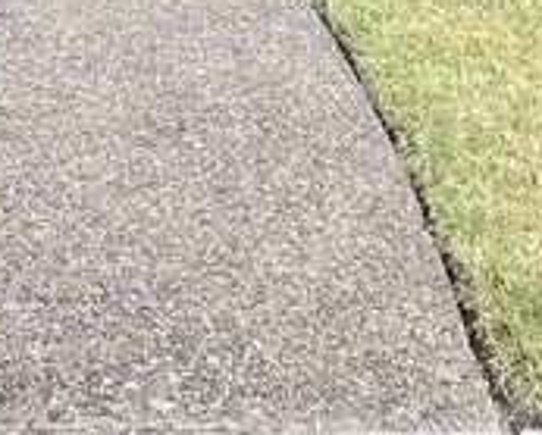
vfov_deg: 16.2
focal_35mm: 75
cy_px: -416
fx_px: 1205
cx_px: 157
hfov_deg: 25.1
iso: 32
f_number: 1.8
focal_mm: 1.57
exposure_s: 1/135
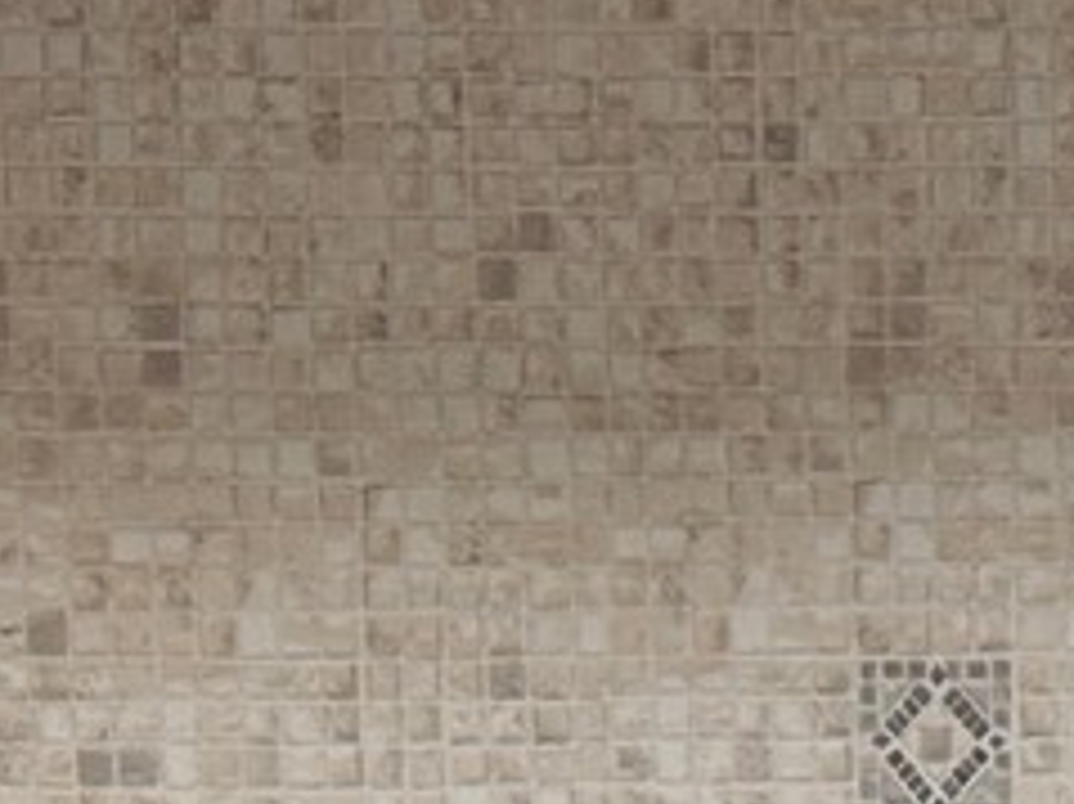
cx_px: 1245
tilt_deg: -9.9
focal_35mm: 223
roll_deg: +0.0
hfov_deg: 8.8
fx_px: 6915
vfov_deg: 6.5
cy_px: 1437
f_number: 1.6
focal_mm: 5.96
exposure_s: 1/40
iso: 125
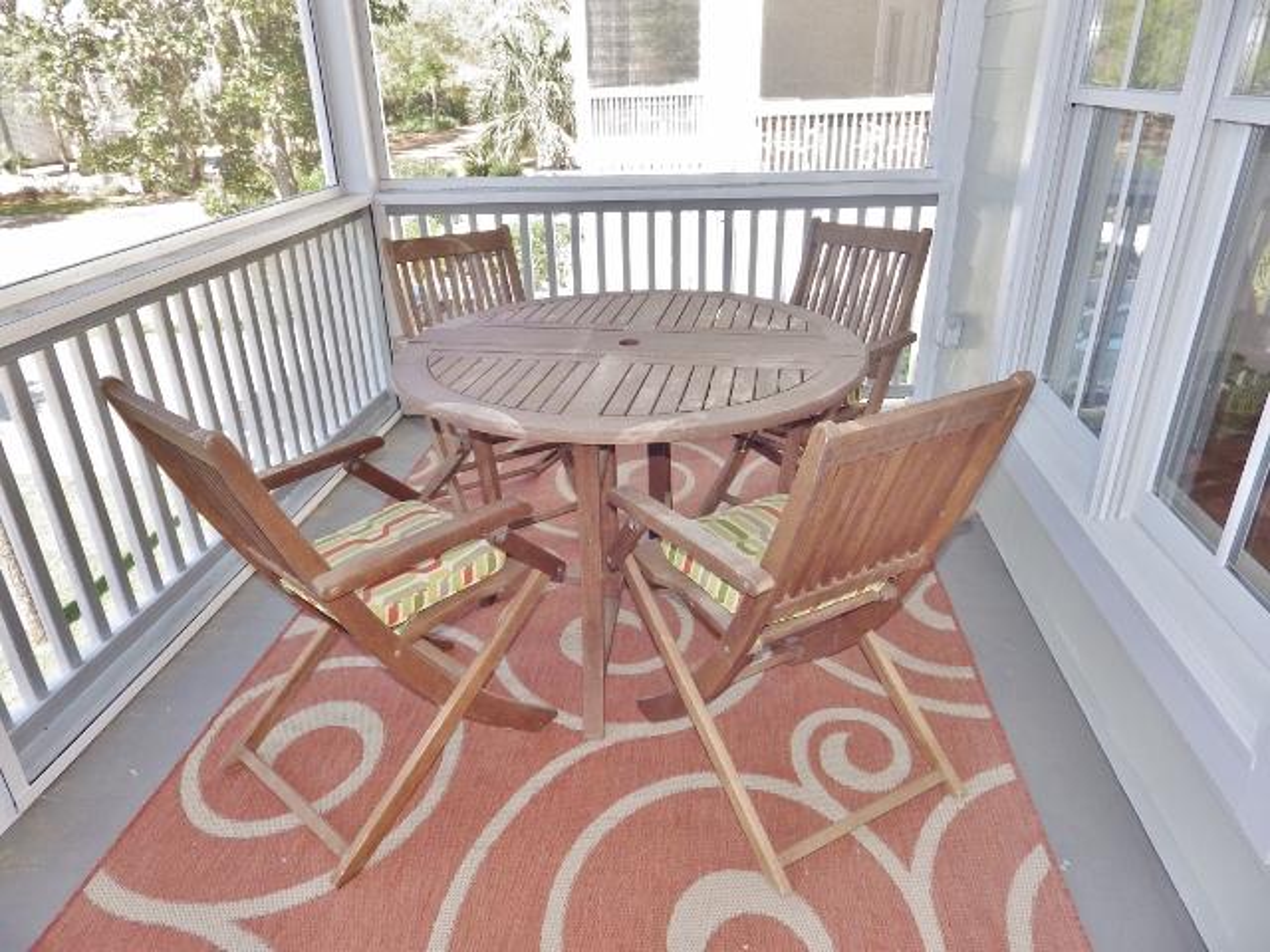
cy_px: 476
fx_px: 807
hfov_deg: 76.4
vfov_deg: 61.1
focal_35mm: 22
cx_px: 635
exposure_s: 1/125
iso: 100
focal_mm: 4
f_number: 3.1
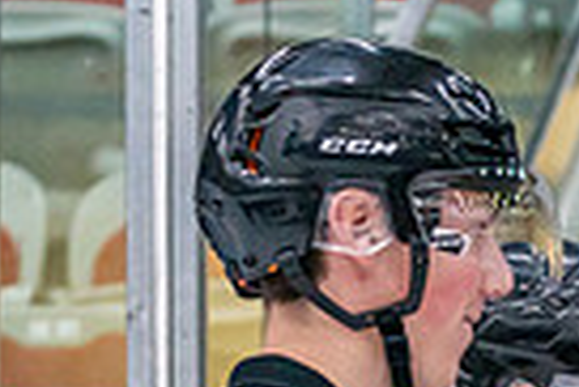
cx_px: 738
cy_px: 818
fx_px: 5651
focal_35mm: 351
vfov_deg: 3.9
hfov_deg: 5.8
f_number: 2.8
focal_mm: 74
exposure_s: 1/1250
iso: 3200
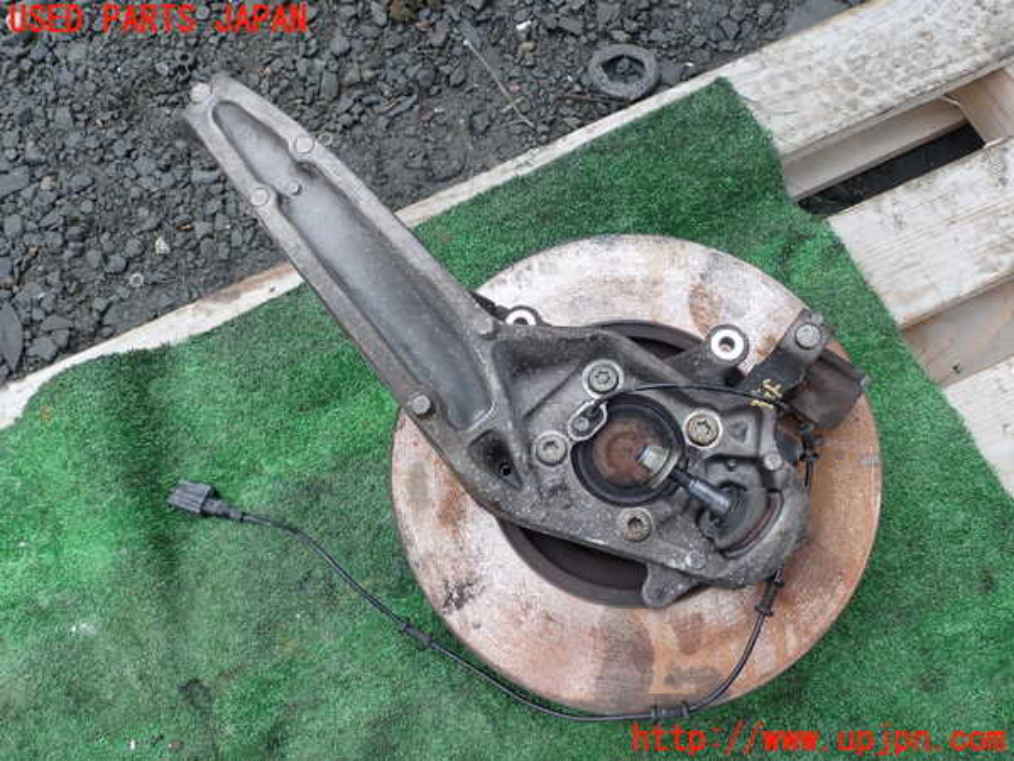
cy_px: 380
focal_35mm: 30
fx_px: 879
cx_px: 507
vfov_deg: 46.8
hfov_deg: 60.0
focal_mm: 5.4
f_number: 3.2
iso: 100
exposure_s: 1/125
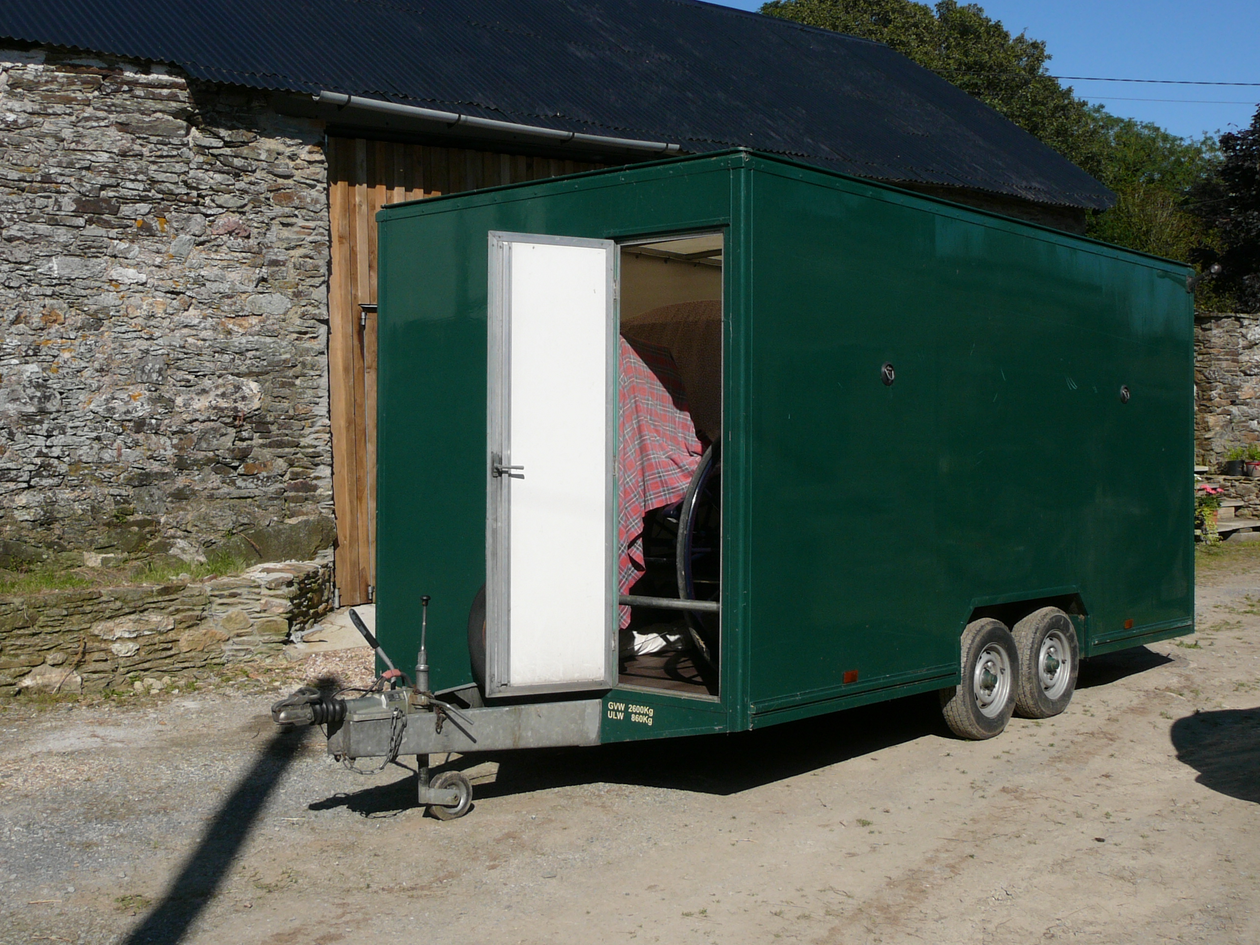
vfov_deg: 33.6
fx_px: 1565
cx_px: 630
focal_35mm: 43
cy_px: 472
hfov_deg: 43.9
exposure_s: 1/640
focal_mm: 6.4
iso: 80
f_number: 5
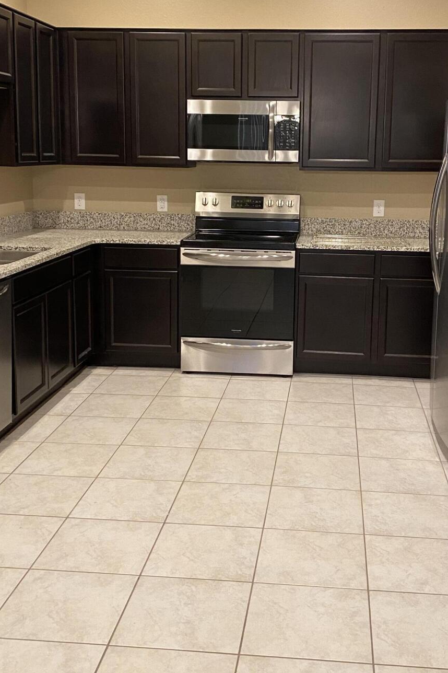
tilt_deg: -9.9
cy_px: 286
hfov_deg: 31.8
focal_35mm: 42
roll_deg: -1.1
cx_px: 265
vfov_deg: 46.3
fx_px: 784
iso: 250
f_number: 1.8
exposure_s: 1/60
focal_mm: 4.25
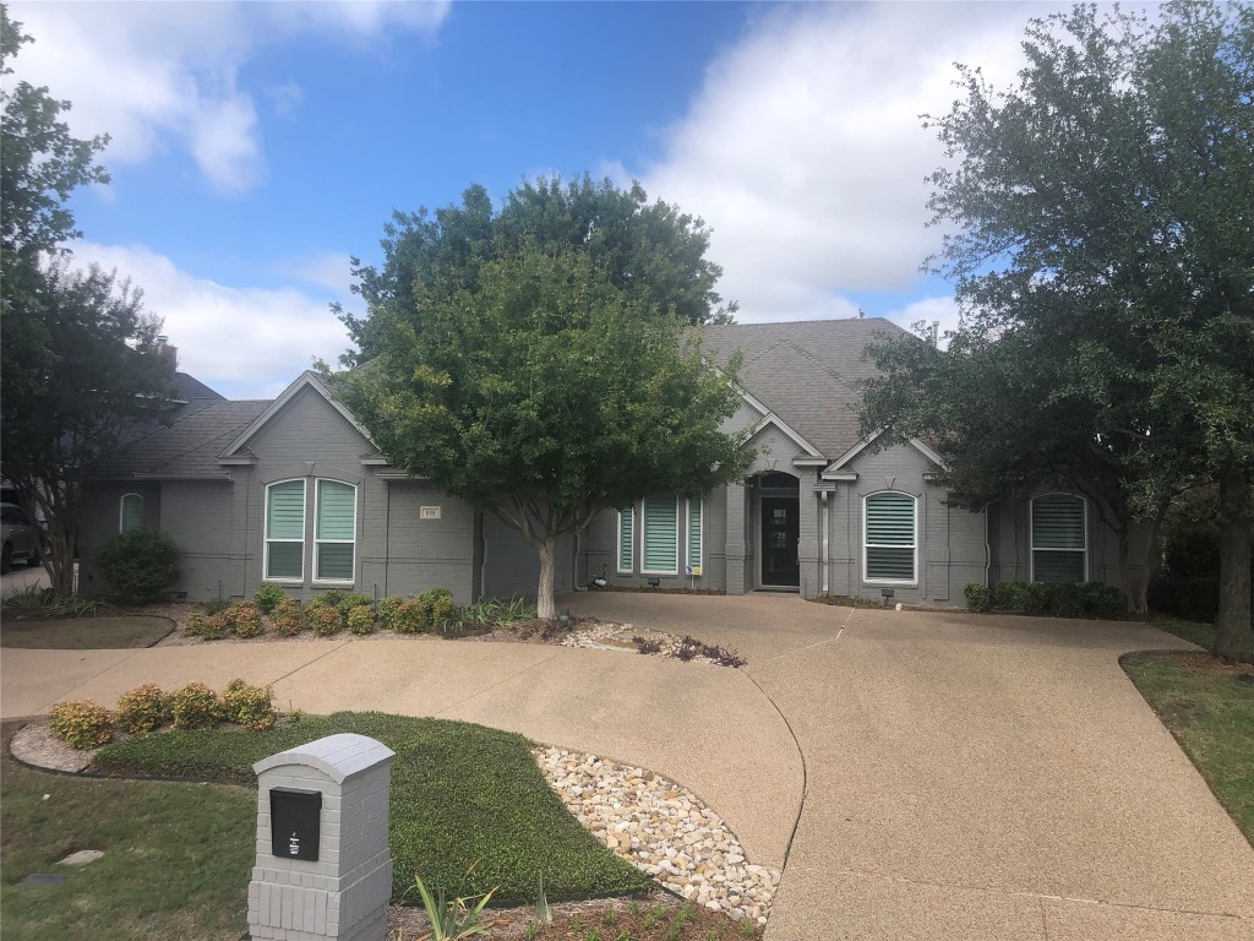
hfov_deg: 63.4
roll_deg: -1.1
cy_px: 470
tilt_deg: +4.2
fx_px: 1014
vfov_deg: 49.7
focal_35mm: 28
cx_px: 627
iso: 20
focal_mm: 3.99
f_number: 1.8
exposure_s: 1/1453
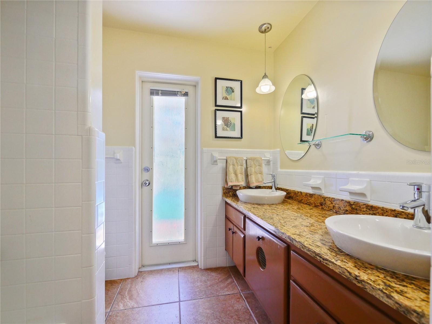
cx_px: 216
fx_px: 175
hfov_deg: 102.1
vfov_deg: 85.7
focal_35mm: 14
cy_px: 162
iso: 1000
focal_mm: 7
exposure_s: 1/60
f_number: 4
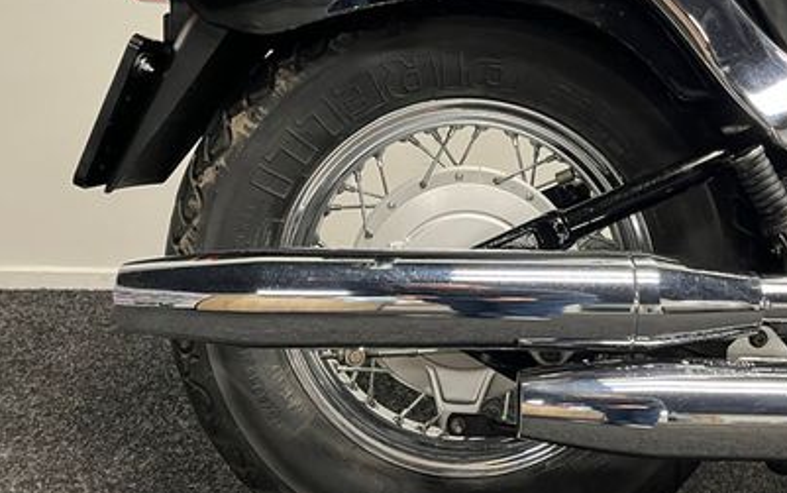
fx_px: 944
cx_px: 469
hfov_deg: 45.0
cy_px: 208
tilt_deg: -18.3
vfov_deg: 29.2
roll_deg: -1.7
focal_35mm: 44
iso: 250
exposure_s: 1/50
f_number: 1.6
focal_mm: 5.1
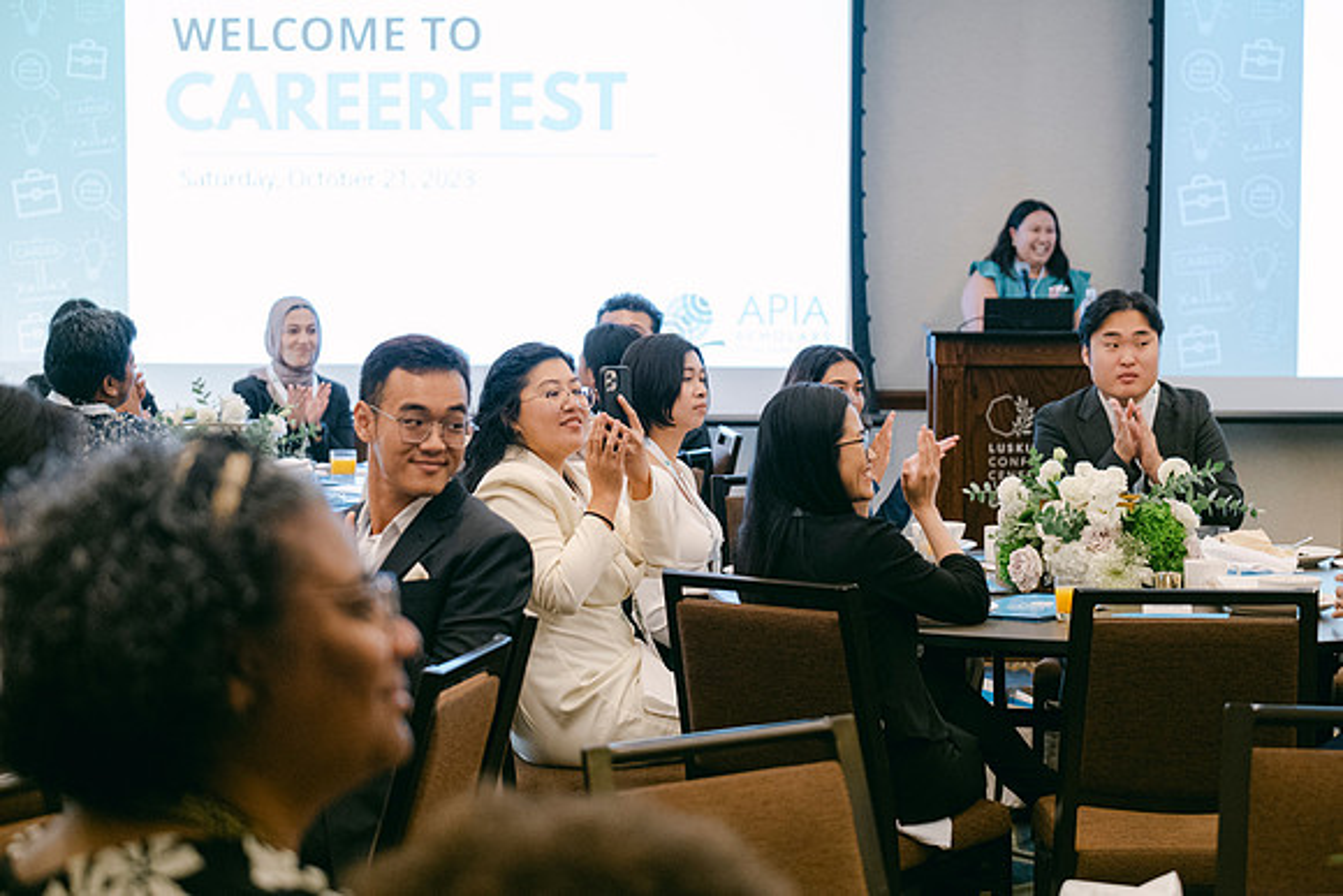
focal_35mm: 76
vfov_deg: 18.0
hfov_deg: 26.7
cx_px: 672
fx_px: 2827
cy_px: 448
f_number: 2.8
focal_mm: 50
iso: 2500
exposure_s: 1/125
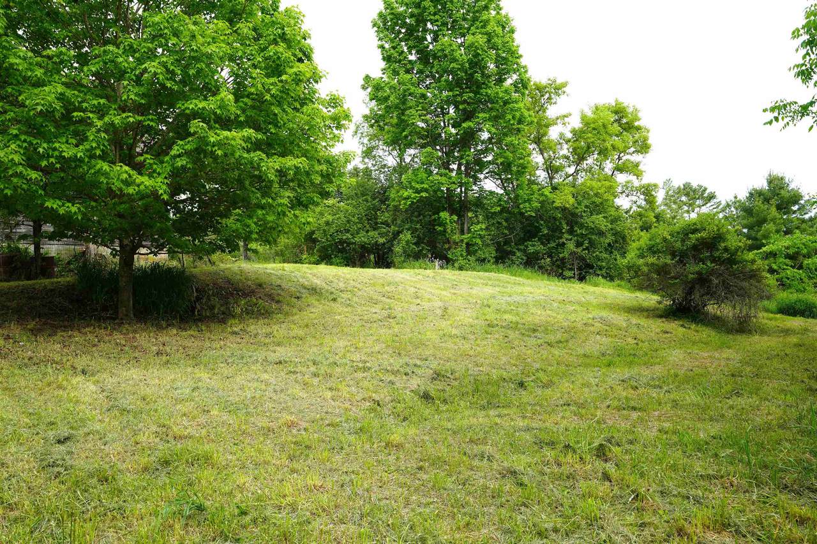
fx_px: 590
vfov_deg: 49.5
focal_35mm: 26
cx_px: 408
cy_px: 272
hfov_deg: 69.4
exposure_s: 1/100
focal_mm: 26
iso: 100
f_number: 7.1
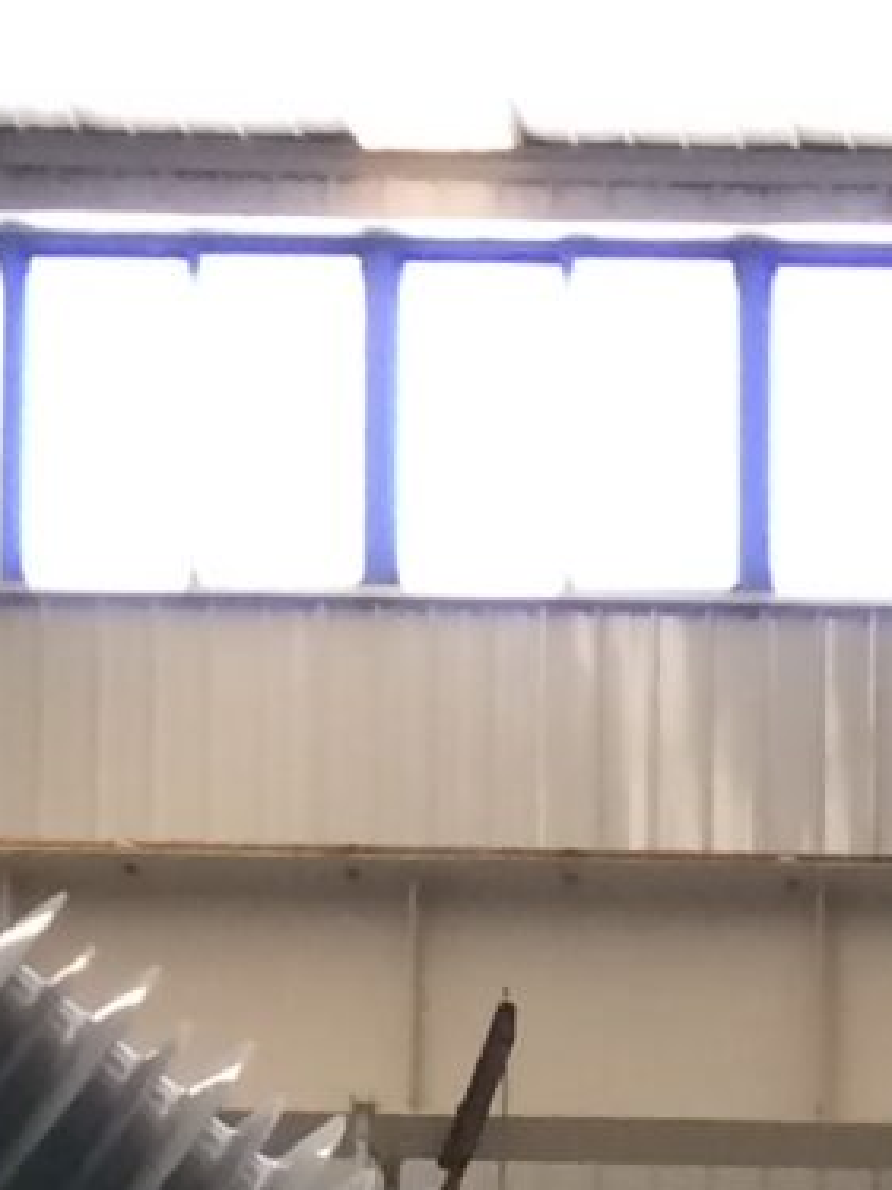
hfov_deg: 6.8
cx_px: 2152
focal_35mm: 205
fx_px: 7047
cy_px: 3805
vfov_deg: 8.0
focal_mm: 4.12
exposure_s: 1/30
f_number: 2.2
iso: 40
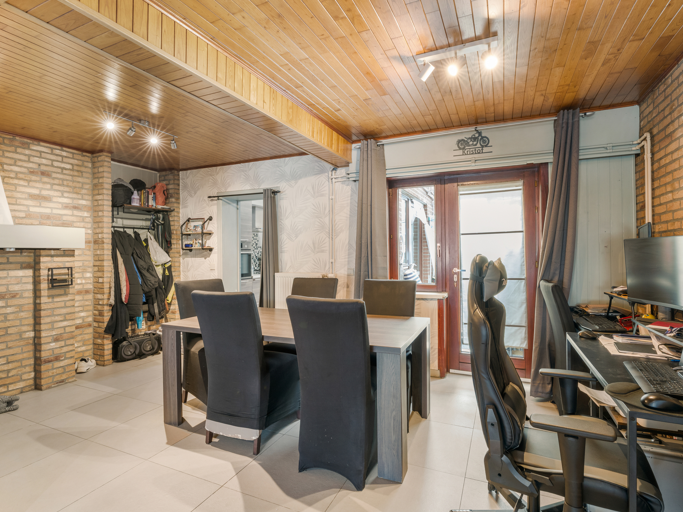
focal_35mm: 18
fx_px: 355
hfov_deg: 87.7
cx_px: 350
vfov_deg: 71.6
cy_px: 258
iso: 800
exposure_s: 3.2
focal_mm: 16
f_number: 11
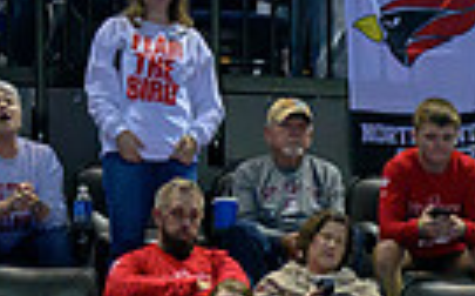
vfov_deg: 2.2
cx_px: 713
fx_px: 7486
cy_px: 809
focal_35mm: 579
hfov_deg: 3.6
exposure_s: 1/800
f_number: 3.2
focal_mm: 110
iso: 3200
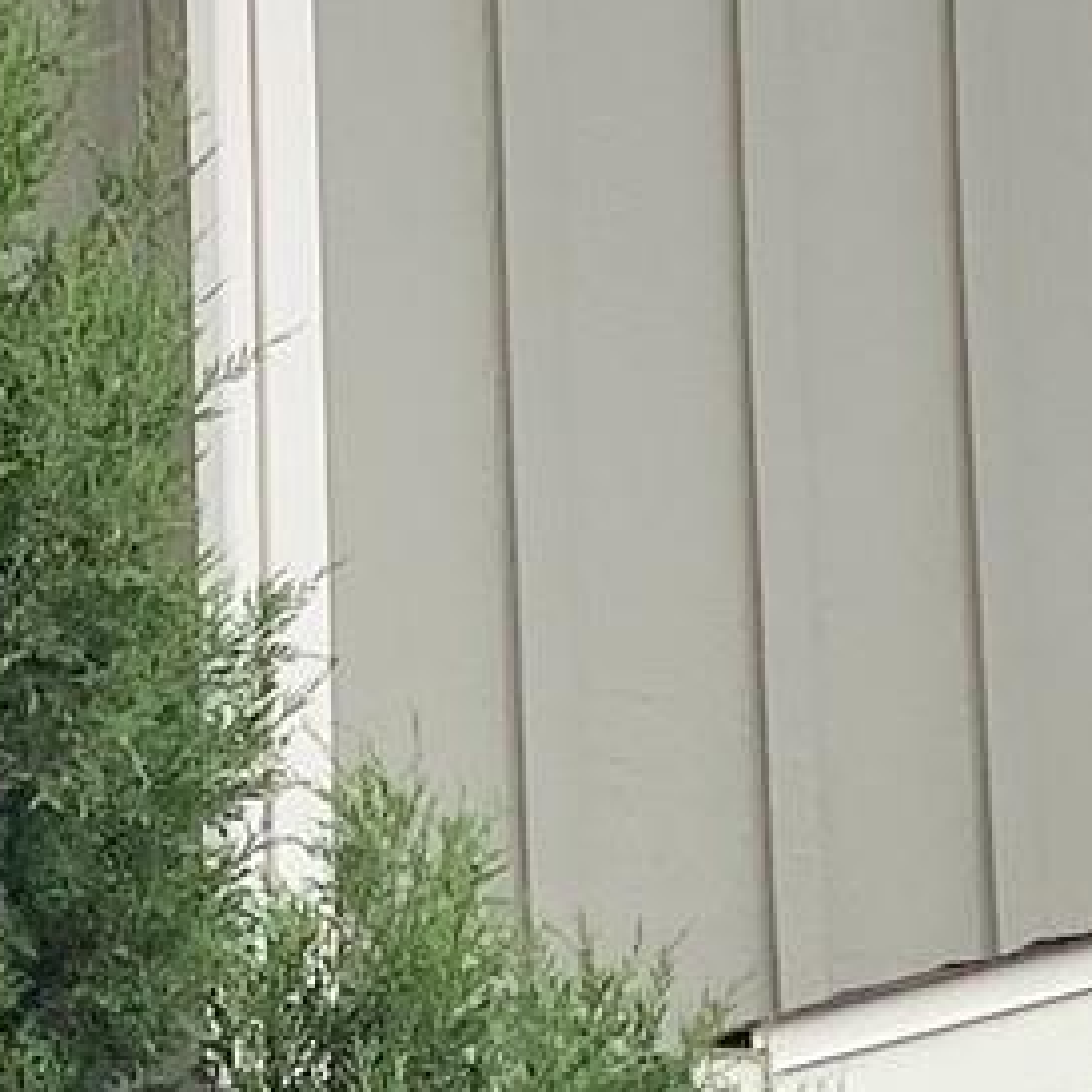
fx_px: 5710
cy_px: 1295
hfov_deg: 10.9
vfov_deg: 10.7
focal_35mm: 160
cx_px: 642
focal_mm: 3.3
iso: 25
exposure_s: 1/364
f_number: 2.4
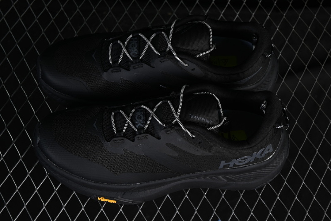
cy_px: 110
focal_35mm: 75
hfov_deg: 27.0
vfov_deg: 18.2
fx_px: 690
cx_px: 166
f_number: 6.3
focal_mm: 50
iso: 160
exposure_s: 1/50
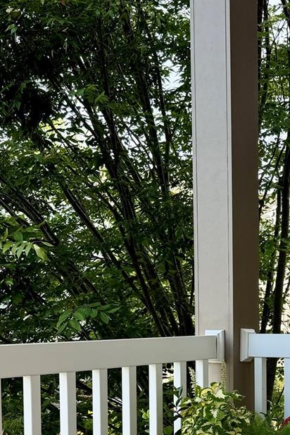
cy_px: 358
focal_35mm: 62
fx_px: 749
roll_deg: +1.3
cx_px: 242
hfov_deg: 21.6
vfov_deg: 31.4
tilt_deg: -2.1
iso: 80
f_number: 1.78
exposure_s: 1/376
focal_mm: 6.76
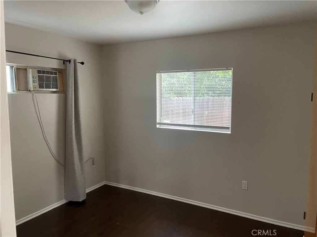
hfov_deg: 67.3
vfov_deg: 53.1
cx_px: 158
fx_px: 238
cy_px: 118
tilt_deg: -5.9
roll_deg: -0.1
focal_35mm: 26
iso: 400
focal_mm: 4.2
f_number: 1.6
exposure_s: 1/60
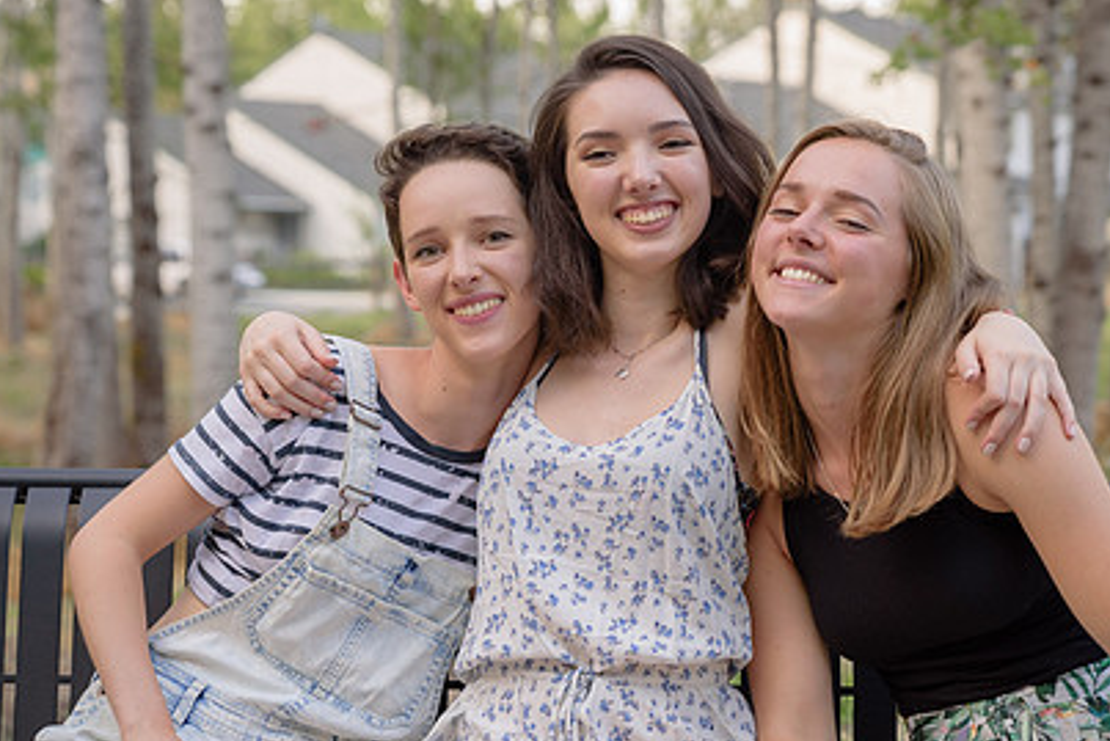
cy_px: 376
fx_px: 2930
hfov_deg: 21.5
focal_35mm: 95
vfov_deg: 14.4
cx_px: 565
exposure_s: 1/160
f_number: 4.5
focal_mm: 66
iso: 400
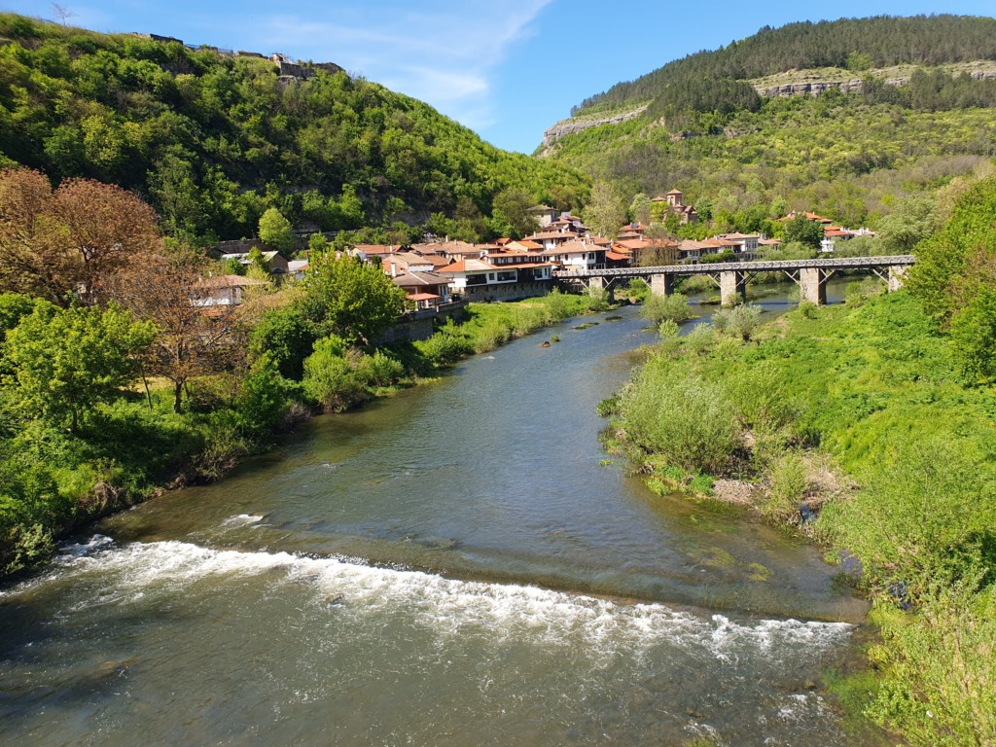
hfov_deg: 67.3
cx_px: 498
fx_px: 748
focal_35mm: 26
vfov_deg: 53.1
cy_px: 374
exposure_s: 1/900
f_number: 2.4
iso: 50
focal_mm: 4.32
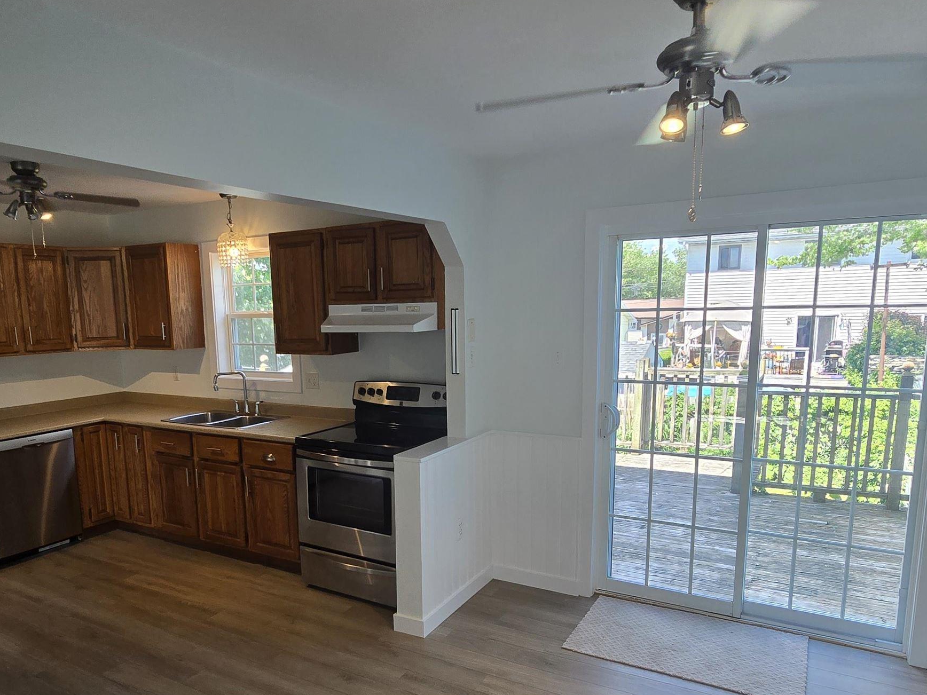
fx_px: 616
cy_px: 420
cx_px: 408
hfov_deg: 73.6
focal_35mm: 23
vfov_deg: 58.4
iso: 50
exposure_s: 1/120
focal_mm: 2.2
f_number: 2.2
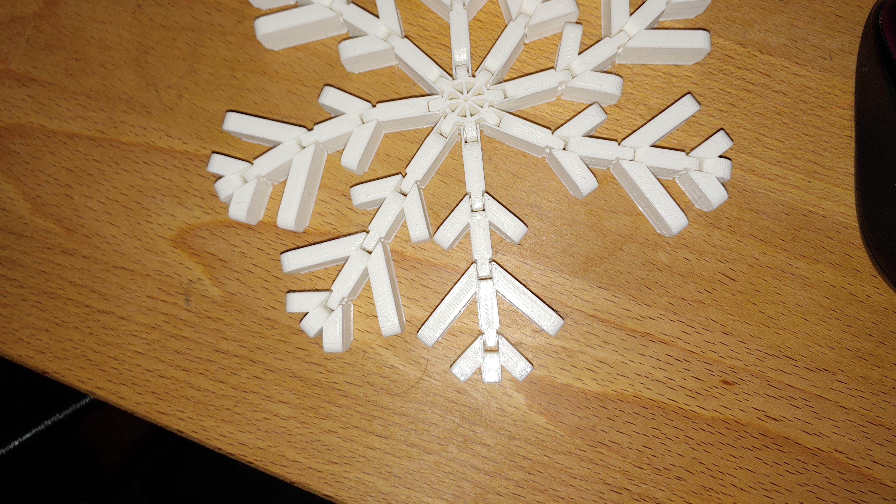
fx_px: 665
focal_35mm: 28
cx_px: 446
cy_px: 160
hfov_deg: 67.9
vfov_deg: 40.9
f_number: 1.5
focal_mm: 4.23
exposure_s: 1/225
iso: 50
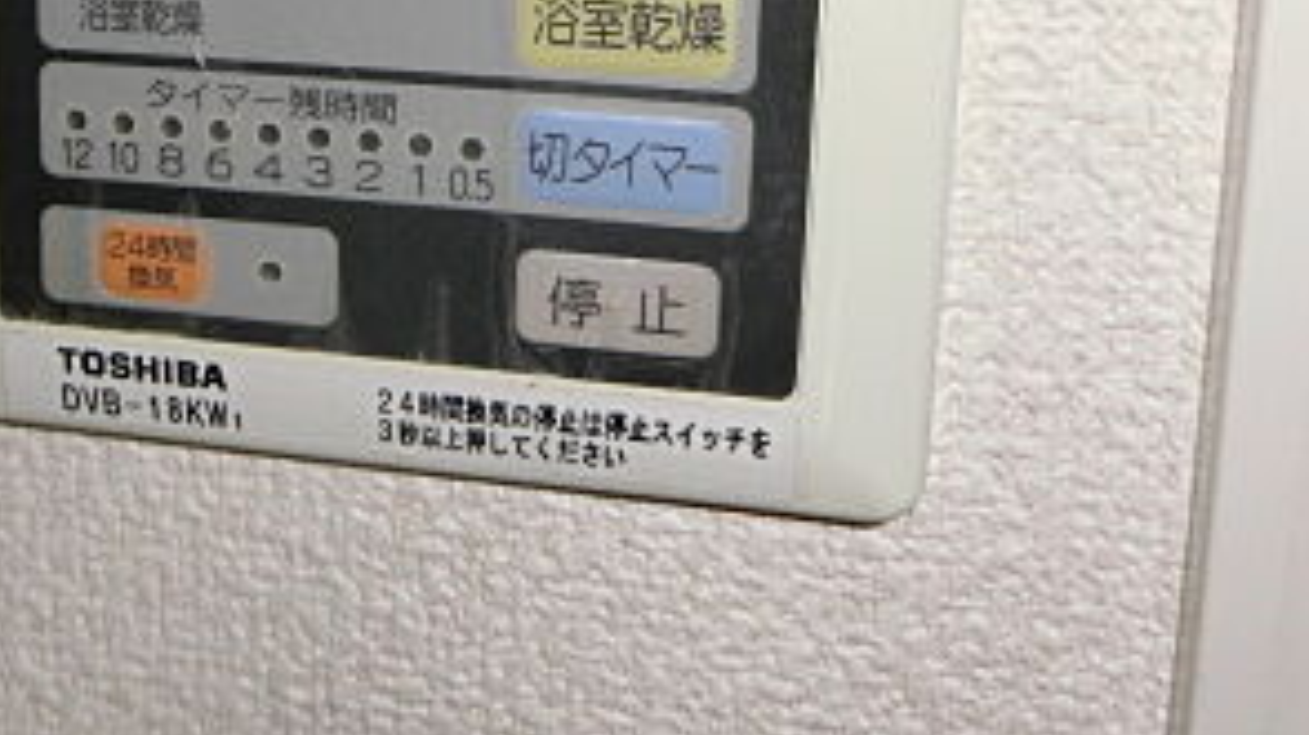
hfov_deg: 35.4
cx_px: 249
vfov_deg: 20.4
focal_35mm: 57
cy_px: -4
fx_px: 1977
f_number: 3
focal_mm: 4.24
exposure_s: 1/30
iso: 80
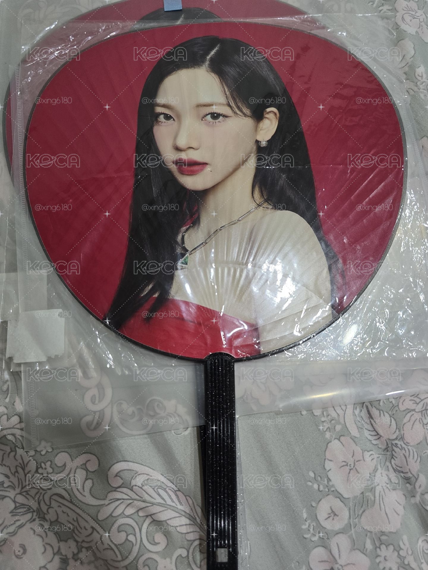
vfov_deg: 73.9
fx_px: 379
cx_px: 214
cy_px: 285
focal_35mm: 23
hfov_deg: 58.9
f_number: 1.7
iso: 250
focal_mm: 6.3
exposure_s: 1/120
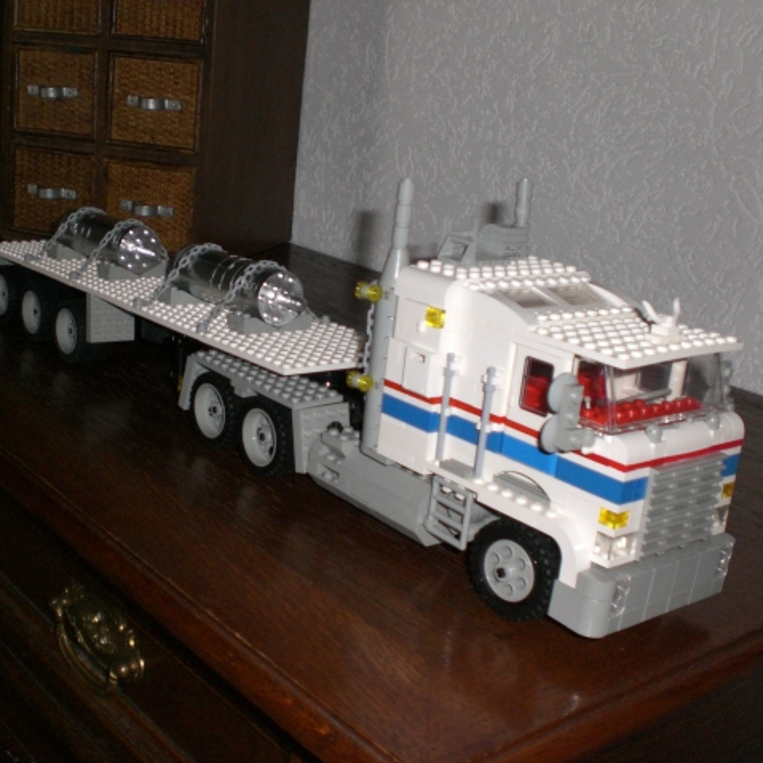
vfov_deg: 37.6
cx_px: 314
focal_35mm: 45
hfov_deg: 37.4
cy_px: 382
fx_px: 1122
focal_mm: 6.3
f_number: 3.1
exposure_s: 1/60
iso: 200
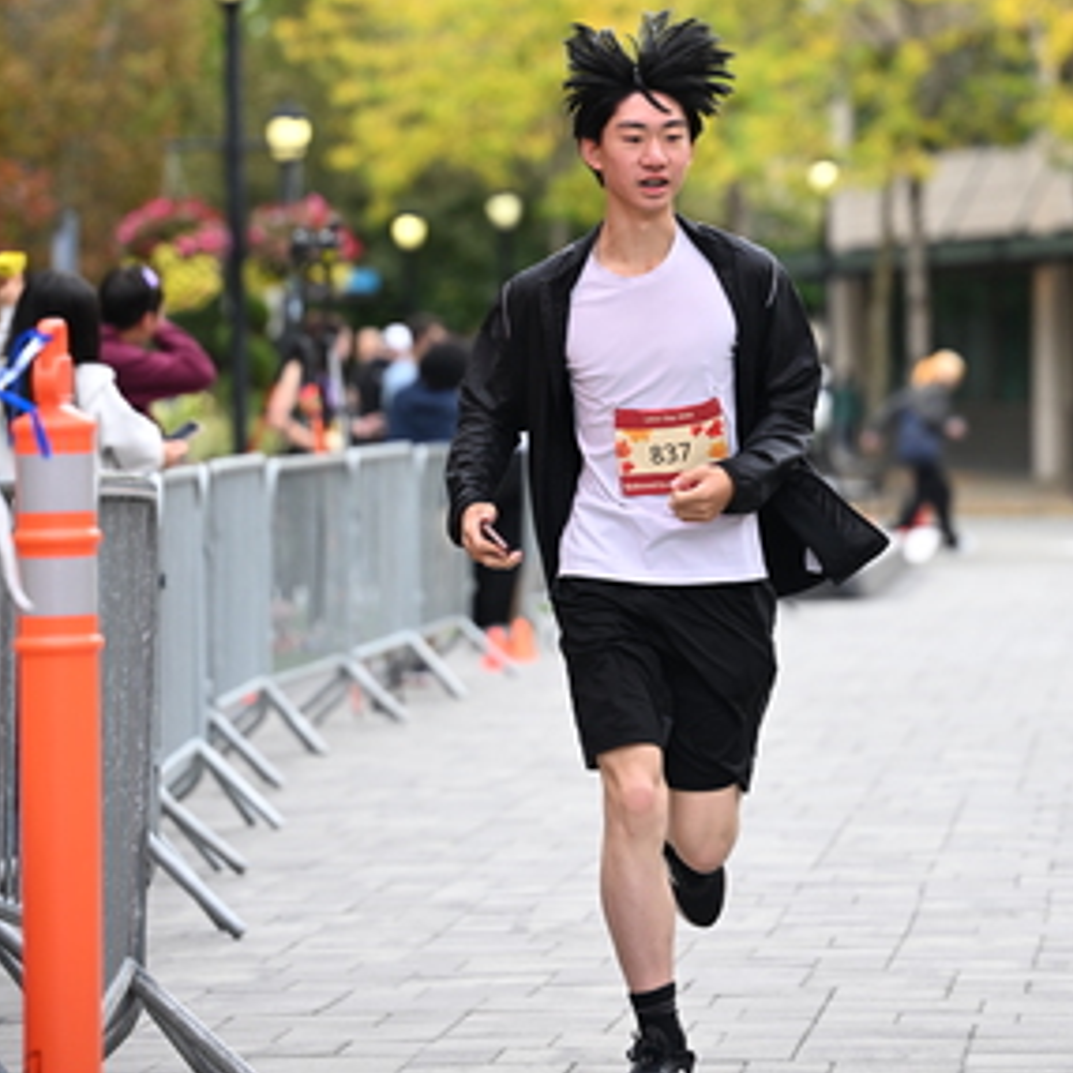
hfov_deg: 8.9
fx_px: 6874
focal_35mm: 196
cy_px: 278
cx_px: 666
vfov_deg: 8.9
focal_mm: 120
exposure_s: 1/2000
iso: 640
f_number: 2.8
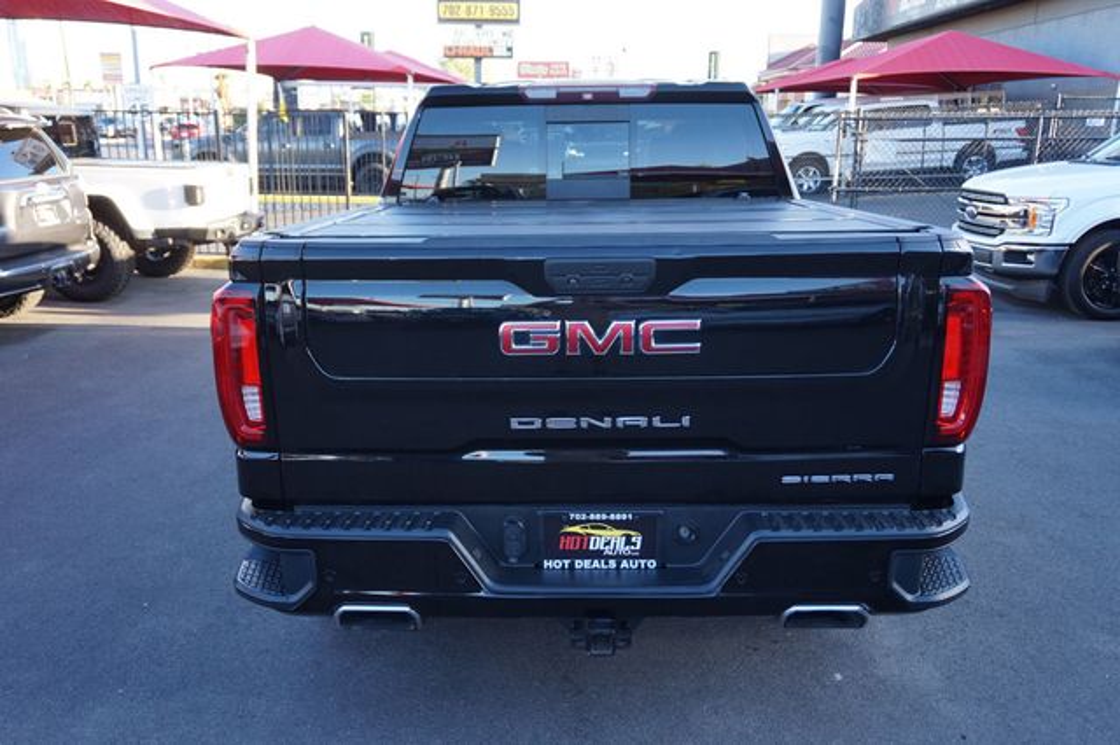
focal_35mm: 30
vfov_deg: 43.6
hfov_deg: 62.0
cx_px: 560
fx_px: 933
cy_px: 372
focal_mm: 20
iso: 160
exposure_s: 1/60
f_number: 4
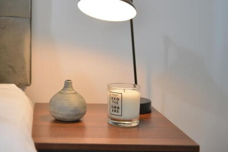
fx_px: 399
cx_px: 45
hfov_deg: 31.1
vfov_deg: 21.3
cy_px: 31
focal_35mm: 63
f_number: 2.8
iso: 640
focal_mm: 38
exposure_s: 1/125
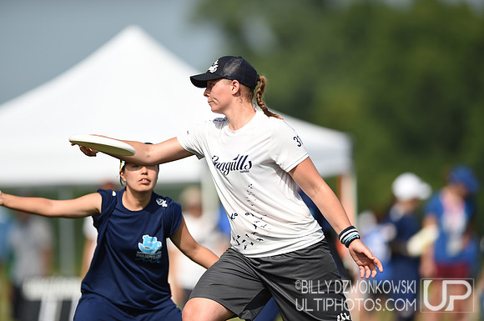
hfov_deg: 5.2
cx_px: 242
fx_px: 5370
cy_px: 160
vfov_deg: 3.4
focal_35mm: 400
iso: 100
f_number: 2.8
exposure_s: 1/2000
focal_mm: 400
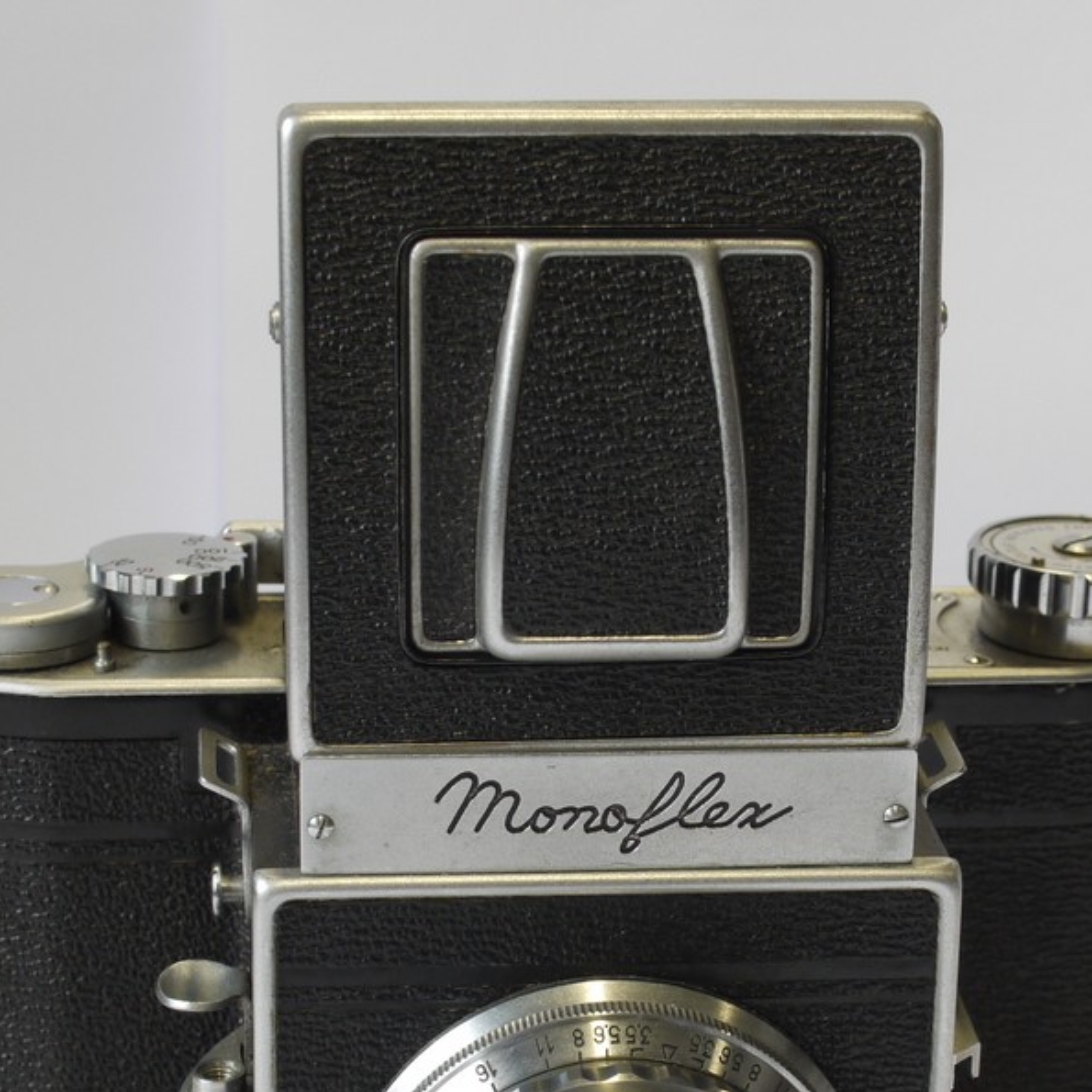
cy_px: 811
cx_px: 685
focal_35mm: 107
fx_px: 3819
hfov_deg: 16.3
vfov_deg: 16.2
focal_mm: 30
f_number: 8
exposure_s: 1/40
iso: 400
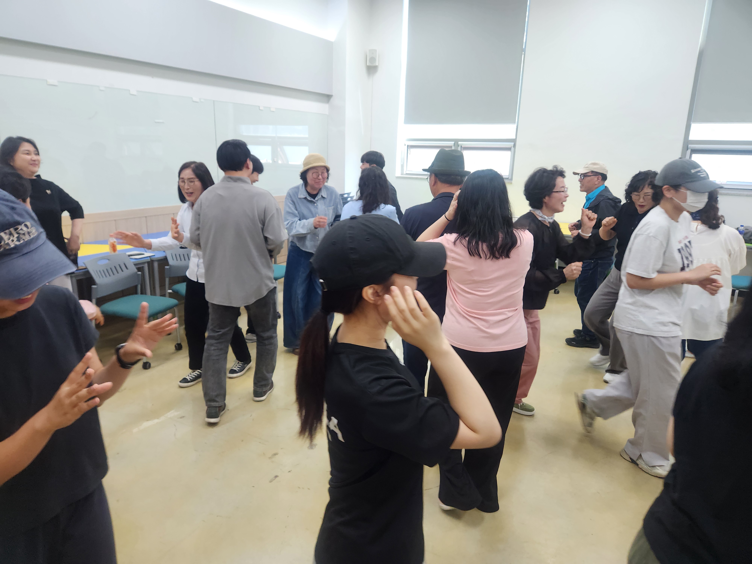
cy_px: 282
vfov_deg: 58.9
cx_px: 376
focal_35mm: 23
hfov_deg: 73.9
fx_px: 500
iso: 160
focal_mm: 5.4
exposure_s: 1/120
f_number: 1.8
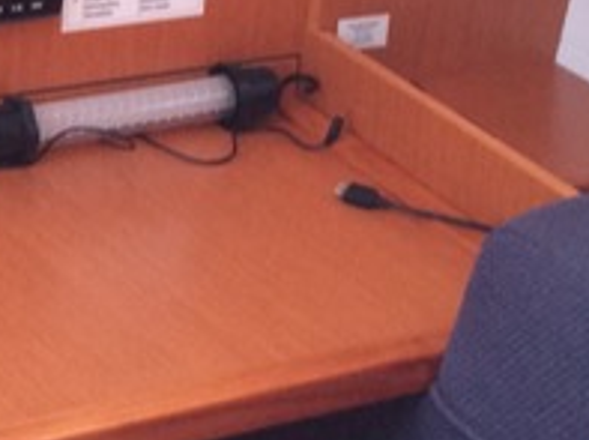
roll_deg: -0.8
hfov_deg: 15.0
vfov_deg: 11.3
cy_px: 1
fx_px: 2208
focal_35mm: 130
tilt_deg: -19.0
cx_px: 51
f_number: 2.4
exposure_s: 1/25
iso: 80
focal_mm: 3.3
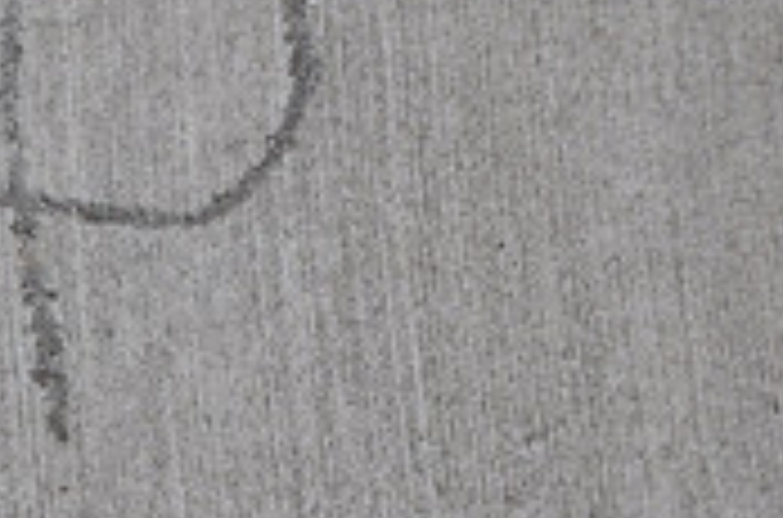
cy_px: 259
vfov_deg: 8.5
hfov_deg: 12.3
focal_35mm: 160
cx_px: -374
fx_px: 3471
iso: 220
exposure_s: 1/125
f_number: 5.6
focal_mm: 32
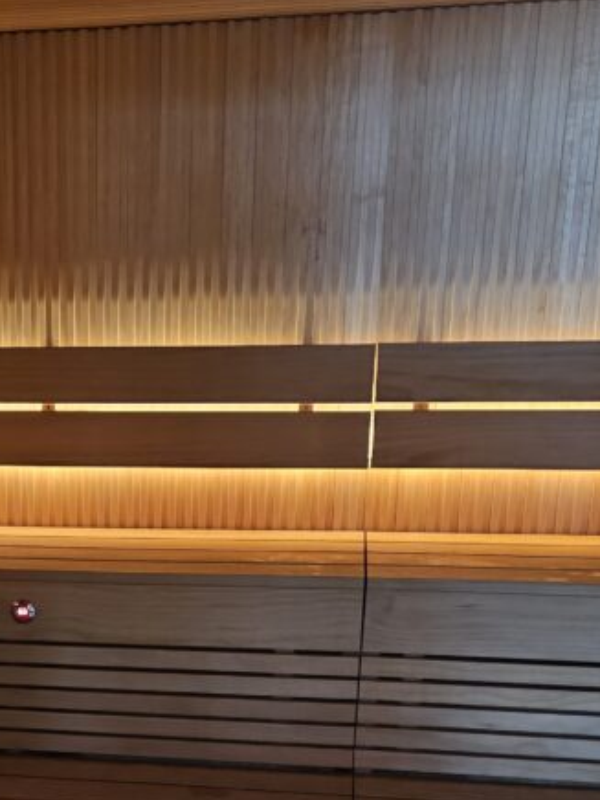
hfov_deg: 26.1
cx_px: 59
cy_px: 732
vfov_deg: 33.5
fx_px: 1248
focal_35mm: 54
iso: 1250
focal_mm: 6.3
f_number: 1.7
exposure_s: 1/25
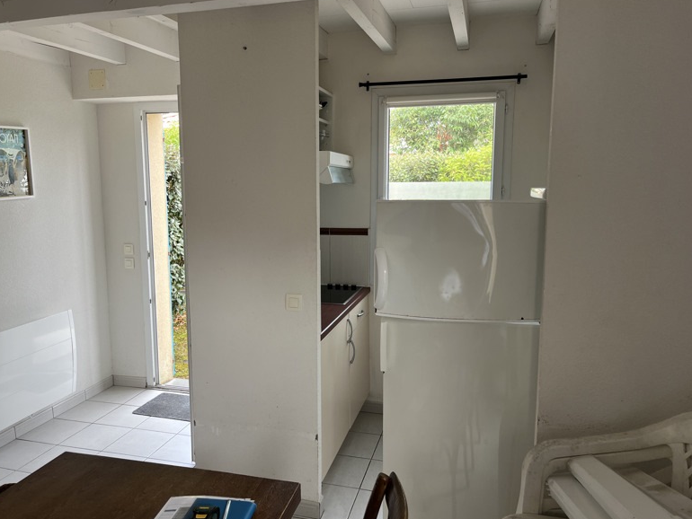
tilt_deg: -8.1
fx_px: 540
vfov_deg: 51.4
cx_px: 333
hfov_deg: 65.3
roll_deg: -0.2
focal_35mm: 27
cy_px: 256
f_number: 1.6
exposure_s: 1/122
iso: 40
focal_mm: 5.1
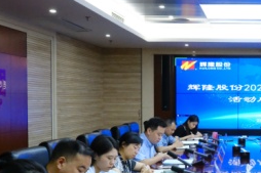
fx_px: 485
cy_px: 129
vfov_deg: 20.1
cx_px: 252
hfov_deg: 28.5
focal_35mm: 67
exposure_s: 1/105
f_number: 13
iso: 12800
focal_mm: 22.4
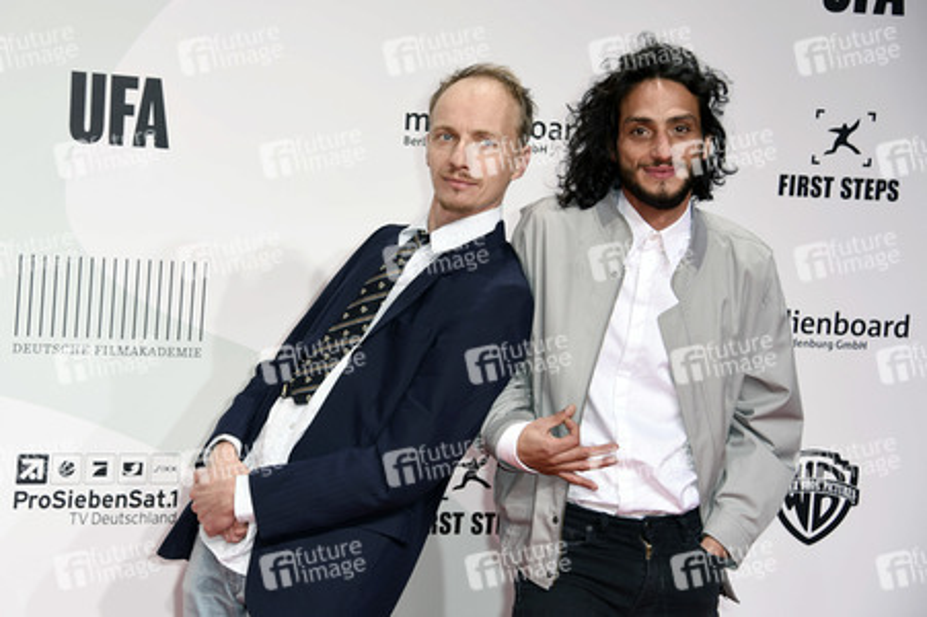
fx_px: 2316
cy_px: 308
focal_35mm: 90
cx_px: 464
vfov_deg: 15.2
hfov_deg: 22.6
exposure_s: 1/250
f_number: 5.6
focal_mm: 90
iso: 640
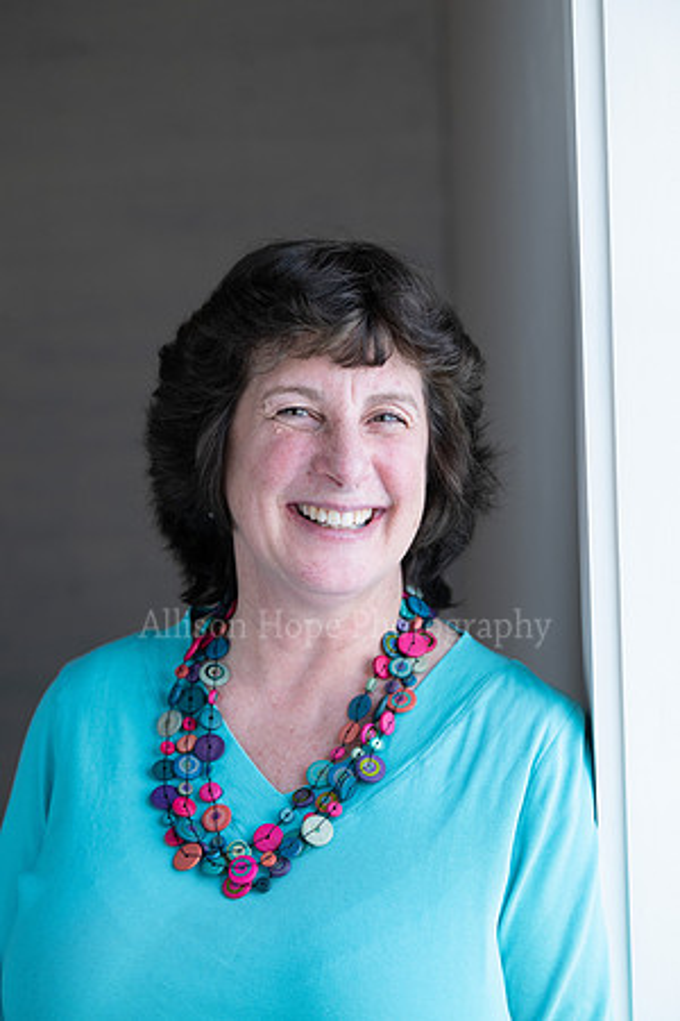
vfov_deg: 23.6
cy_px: 510
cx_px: 340
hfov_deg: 15.9
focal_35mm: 86
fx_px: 2436
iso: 1250
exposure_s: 1/160
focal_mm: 86
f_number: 4.5
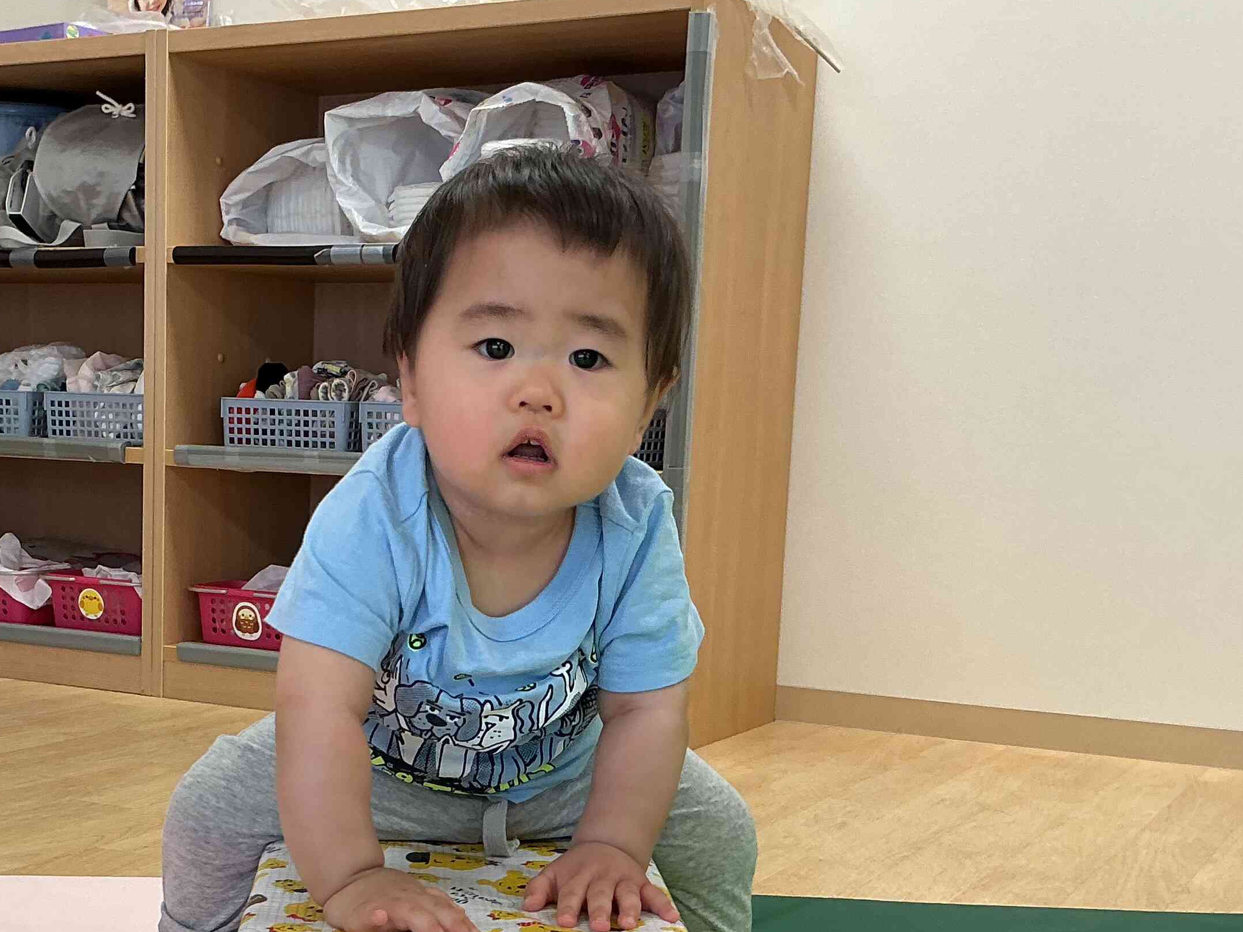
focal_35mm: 54
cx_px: 396
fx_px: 1939
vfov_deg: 26.7
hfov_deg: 35.1
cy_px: 695
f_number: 1.8
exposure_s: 1/120
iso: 32
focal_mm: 3
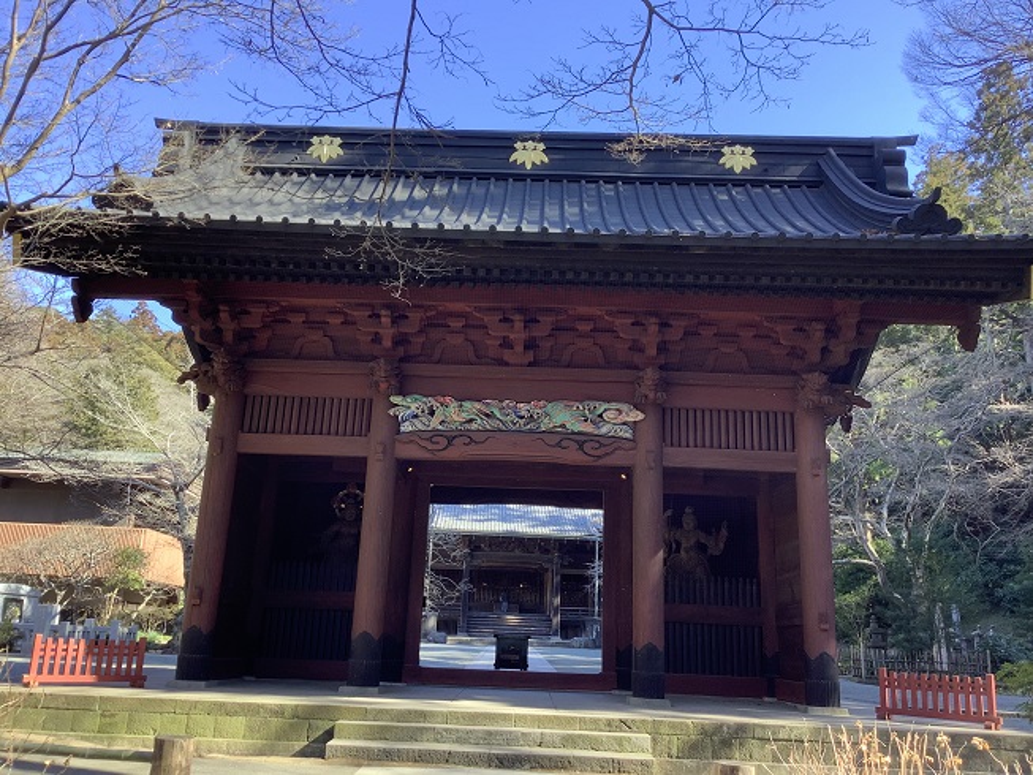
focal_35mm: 31
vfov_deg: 45.5
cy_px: 388
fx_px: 925
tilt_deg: +14.6
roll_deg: -2.1
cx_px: 516
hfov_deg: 58.3
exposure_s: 1/120
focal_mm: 3.3
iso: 40
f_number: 2.4
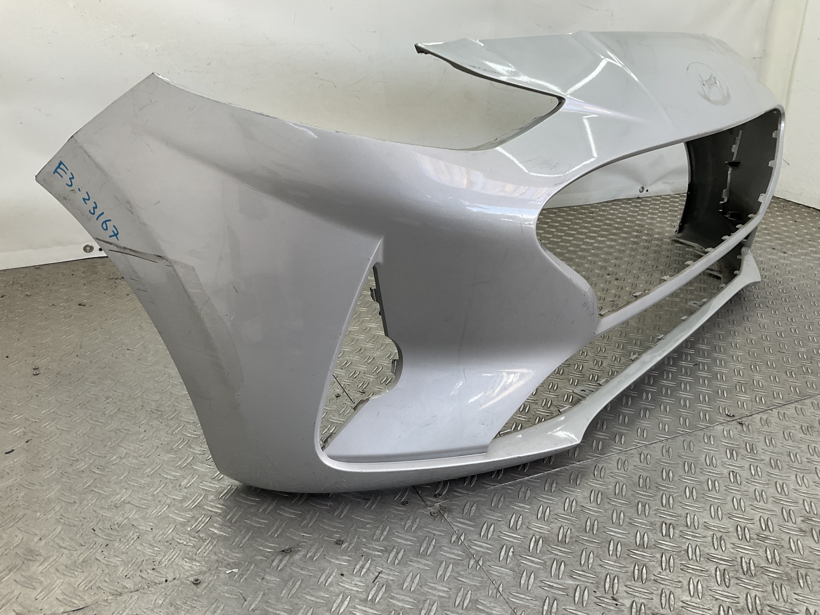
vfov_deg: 48.2
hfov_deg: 61.7
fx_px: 687
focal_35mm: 29
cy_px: 308
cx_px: 410
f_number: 1.8
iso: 16
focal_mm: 3
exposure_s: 1/114
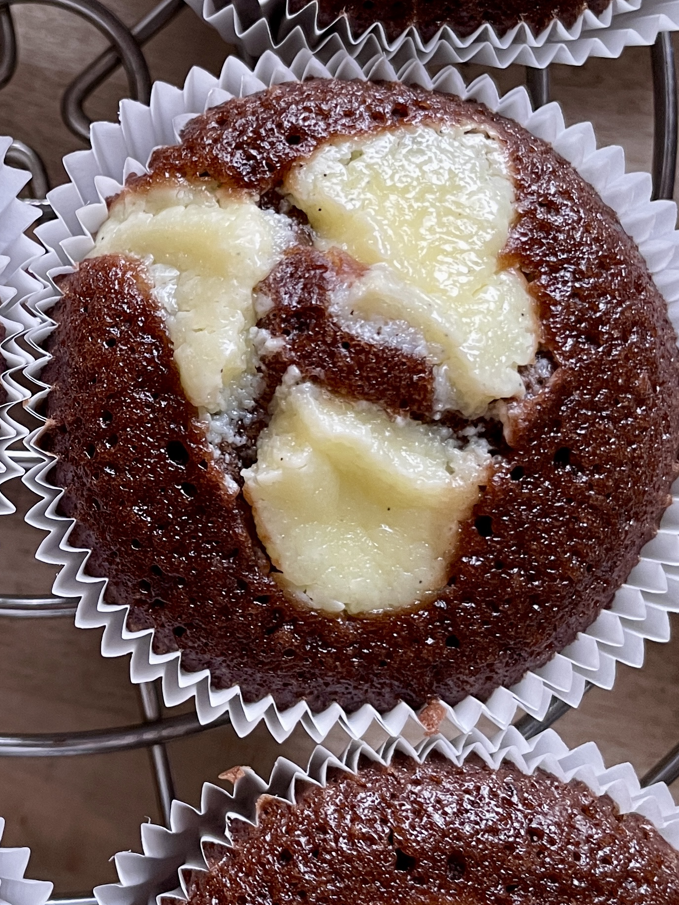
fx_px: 1491
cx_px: 36
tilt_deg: -85.0
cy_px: 406
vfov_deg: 33.8
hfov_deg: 24.7
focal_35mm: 57
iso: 125
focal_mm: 4.2
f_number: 1.6
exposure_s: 1/100
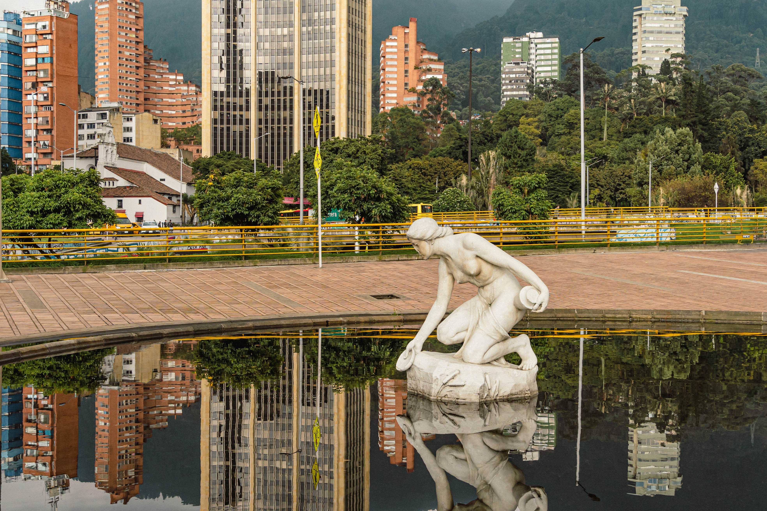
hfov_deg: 42.7
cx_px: 384
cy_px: 256
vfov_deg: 29.2
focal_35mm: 46
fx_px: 980
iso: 250
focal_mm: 31
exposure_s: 1/500
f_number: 6.3
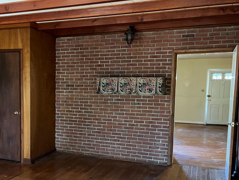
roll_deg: -0.8
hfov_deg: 43.9
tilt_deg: -6.0
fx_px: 290
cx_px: 71
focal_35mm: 42
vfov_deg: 34.2
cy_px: 111
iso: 640
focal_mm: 5.1
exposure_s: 1/33
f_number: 1.6
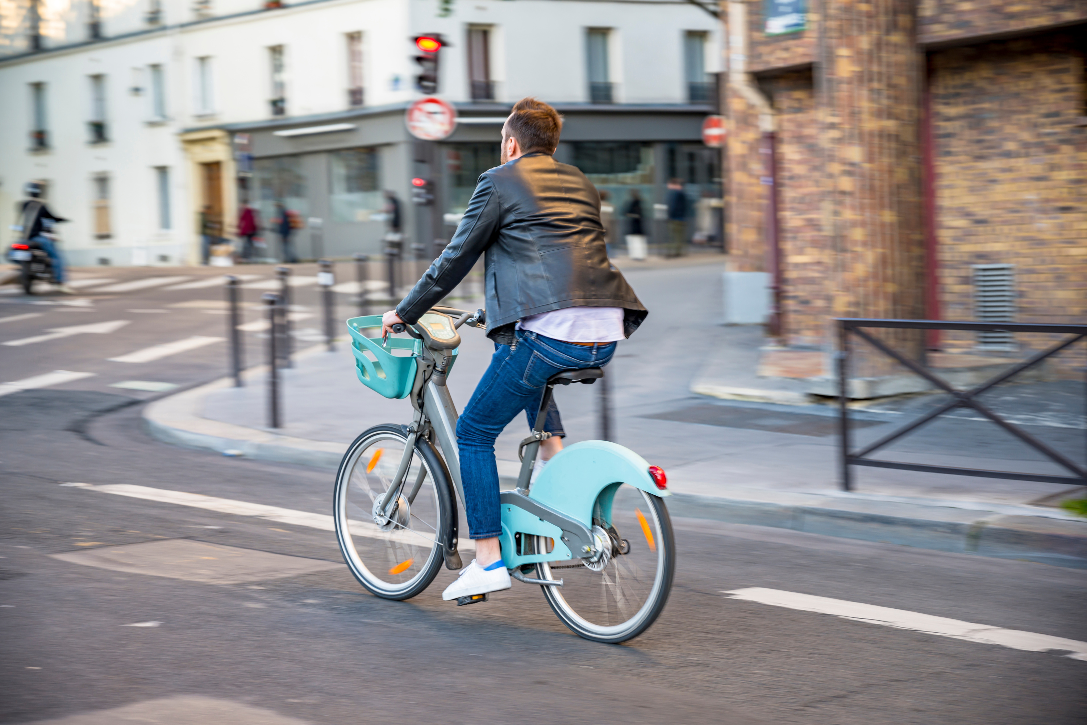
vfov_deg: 19.5
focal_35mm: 70
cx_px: 544
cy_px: 362
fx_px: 2114
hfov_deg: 28.8
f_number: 4
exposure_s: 1/80
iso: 180
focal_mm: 70
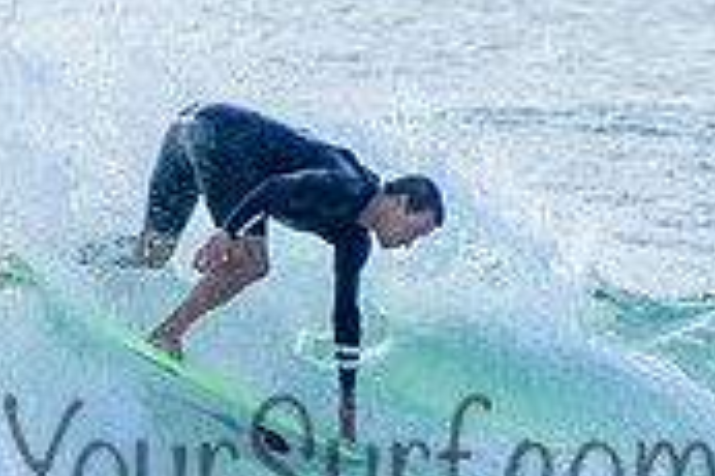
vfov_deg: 0.7
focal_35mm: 2011
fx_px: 39902
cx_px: 430
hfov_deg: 1.0
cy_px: 424
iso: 400
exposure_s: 1/2000
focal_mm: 400
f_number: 5.6
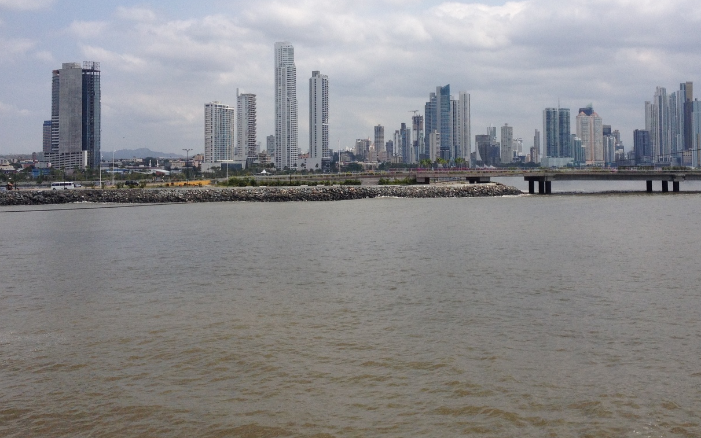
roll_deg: +0.8
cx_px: 410
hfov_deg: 40.9
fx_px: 936
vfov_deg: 26.1
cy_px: 133
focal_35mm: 49
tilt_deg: -1.0
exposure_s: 1/3247
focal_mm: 4.28
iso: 50
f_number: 2.4
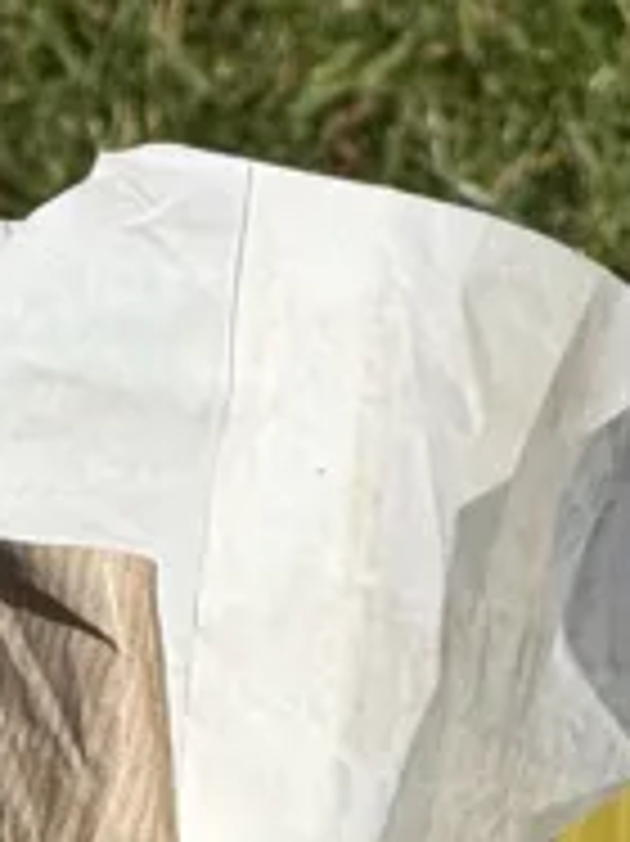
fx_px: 15961
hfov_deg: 2.3
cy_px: 2085
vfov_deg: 3.0
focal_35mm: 657
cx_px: 351
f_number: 2.8
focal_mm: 15.66
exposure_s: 1/2283
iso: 50
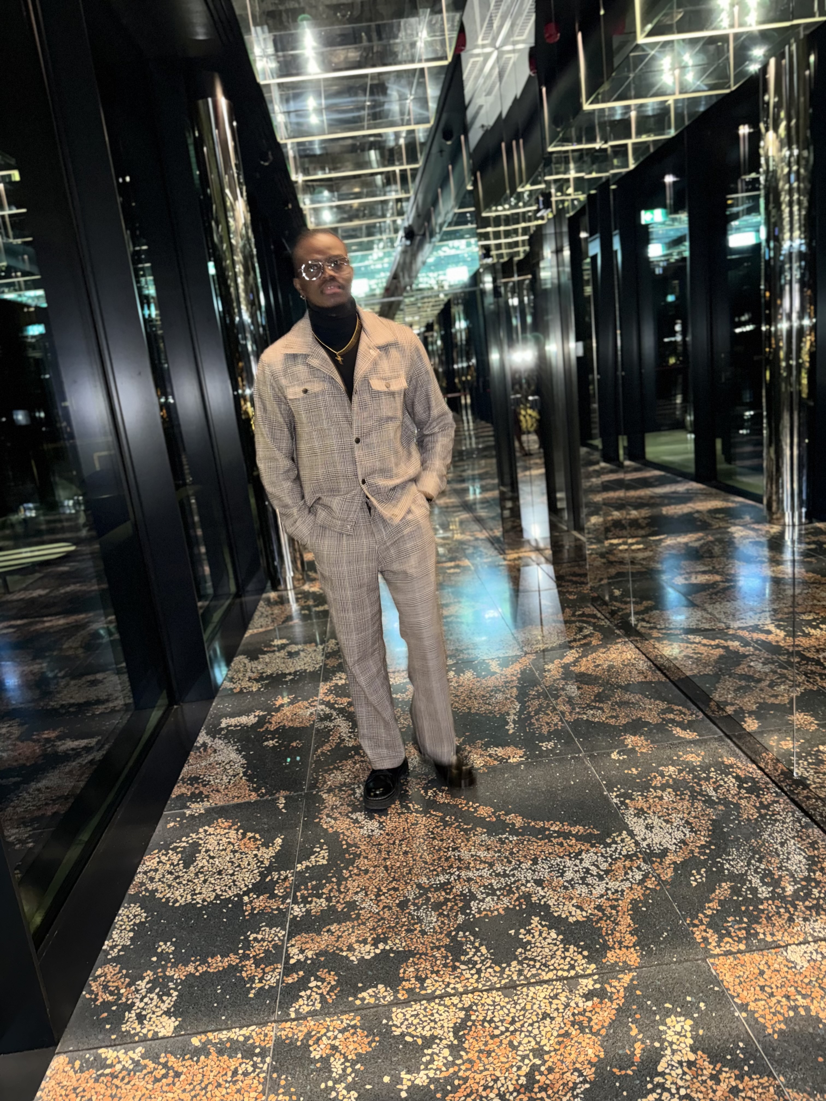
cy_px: 550
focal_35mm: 24
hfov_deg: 56.8
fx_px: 764
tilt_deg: -13.0
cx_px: 413
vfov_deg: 71.6
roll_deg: +6.6
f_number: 1.78
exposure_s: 1/4
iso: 250
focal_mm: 6.76
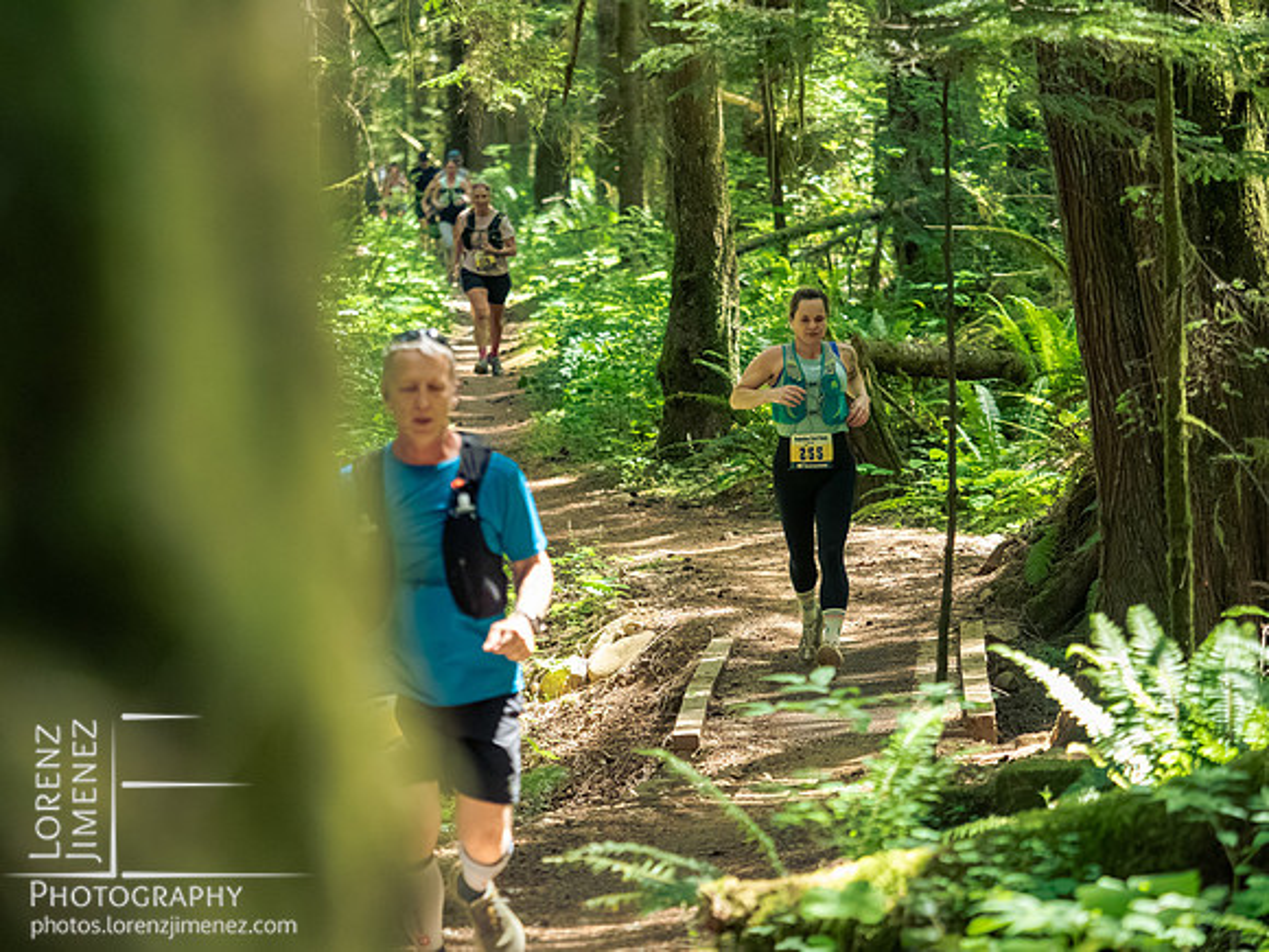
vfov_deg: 8.2
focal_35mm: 180
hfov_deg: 11.0
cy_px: 476
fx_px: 6599
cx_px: 634
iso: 4000
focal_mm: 90
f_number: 2.8
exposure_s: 1/800
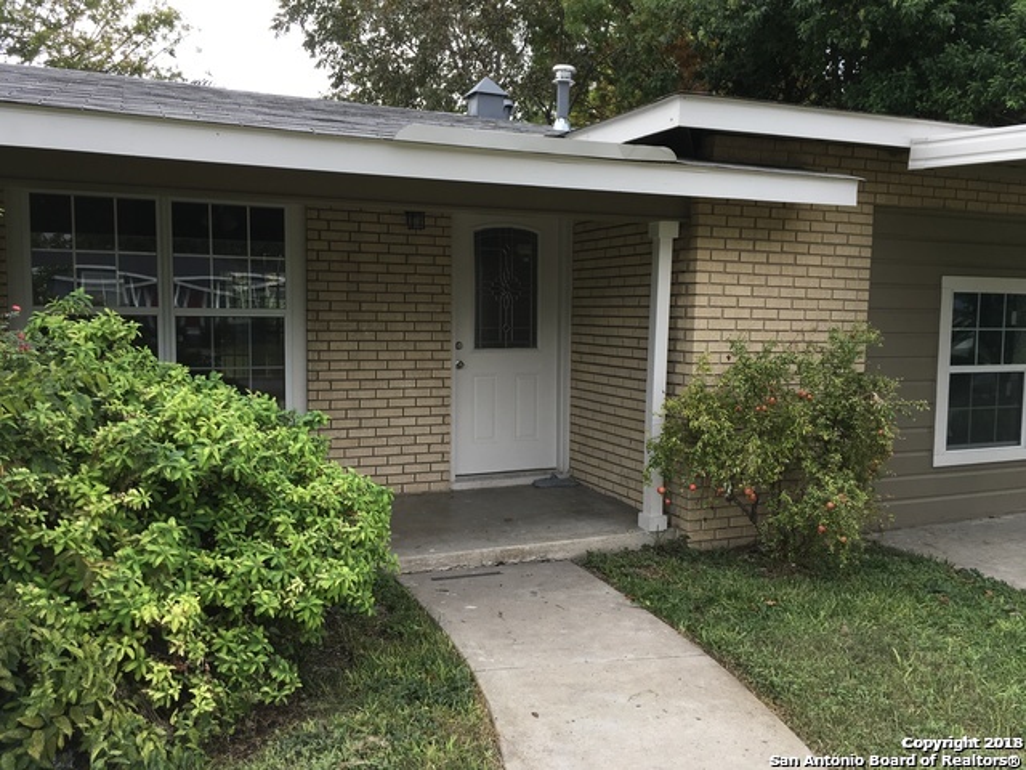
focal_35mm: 29
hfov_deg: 61.7
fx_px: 860
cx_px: 513
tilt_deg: -2.9
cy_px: 385
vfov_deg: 48.2
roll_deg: -0.4
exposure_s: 1/403
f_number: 2.2
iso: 25
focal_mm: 4.15
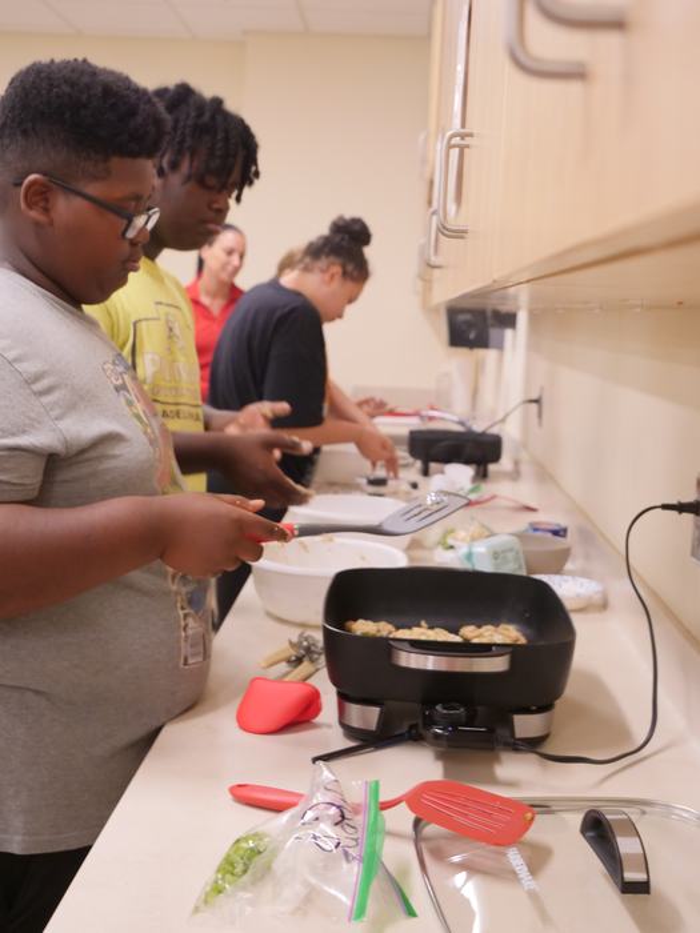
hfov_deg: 31.5
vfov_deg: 41.2
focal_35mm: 46
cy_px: 466
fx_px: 1240
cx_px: 350
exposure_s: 1/100
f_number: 4
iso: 1600
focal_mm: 23
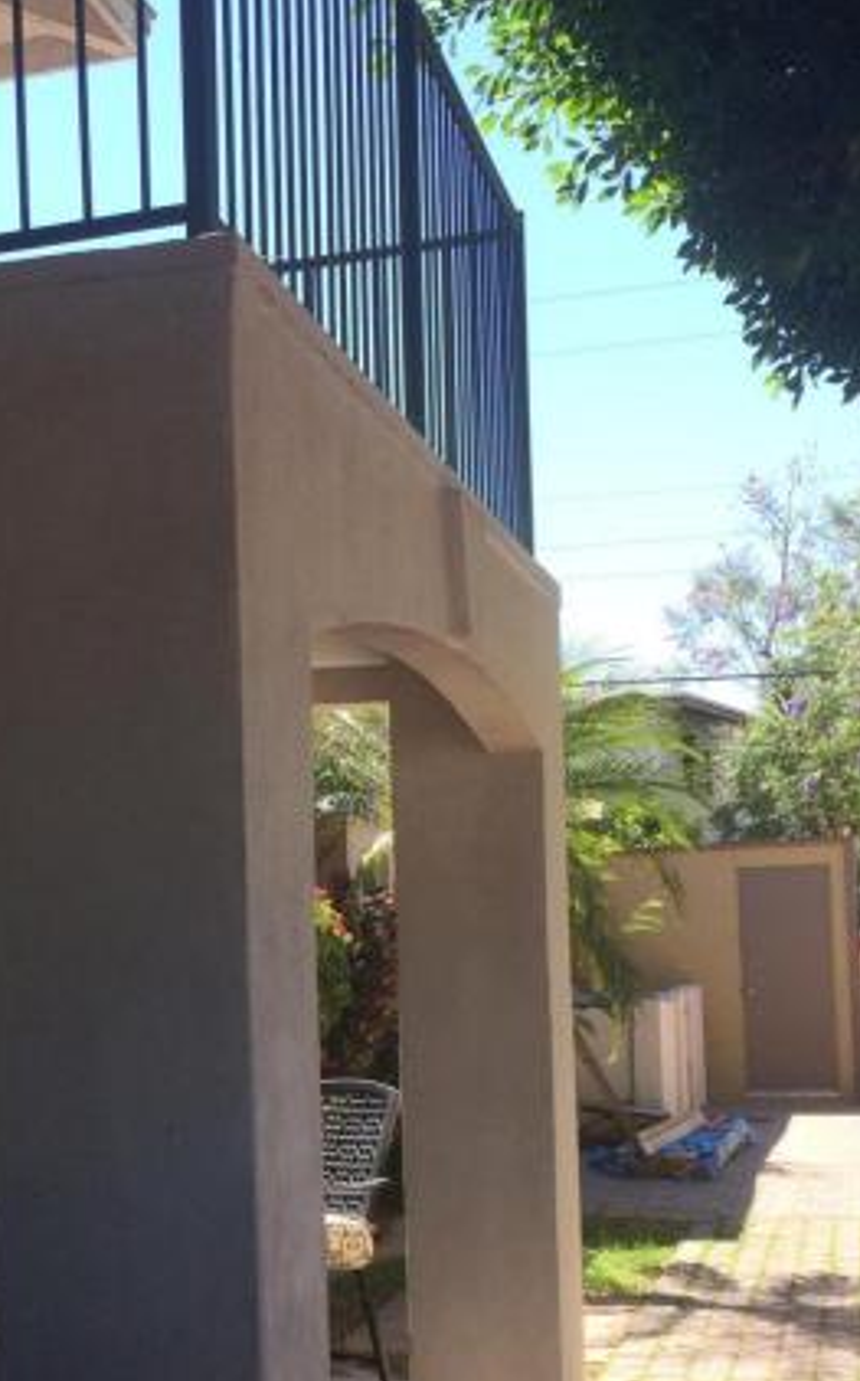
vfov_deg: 36.1
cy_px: 884
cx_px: 33
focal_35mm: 56
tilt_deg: +3.1
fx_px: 2104
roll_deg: +3.8
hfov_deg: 22.4
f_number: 2.2
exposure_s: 1/595
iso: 32
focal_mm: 4.15
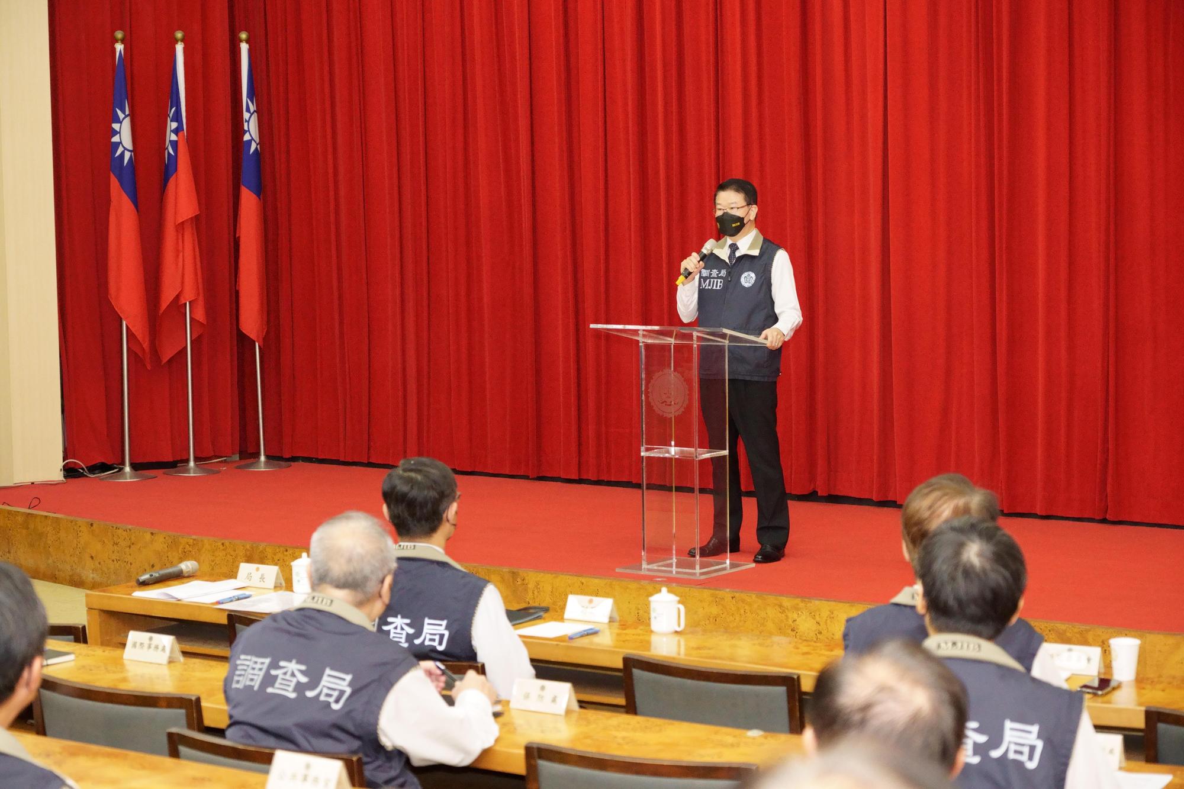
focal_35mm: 82
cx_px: 592
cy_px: 394
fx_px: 2713
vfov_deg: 16.6
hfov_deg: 24.6
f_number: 4
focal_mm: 55
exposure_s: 1/100
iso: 3200
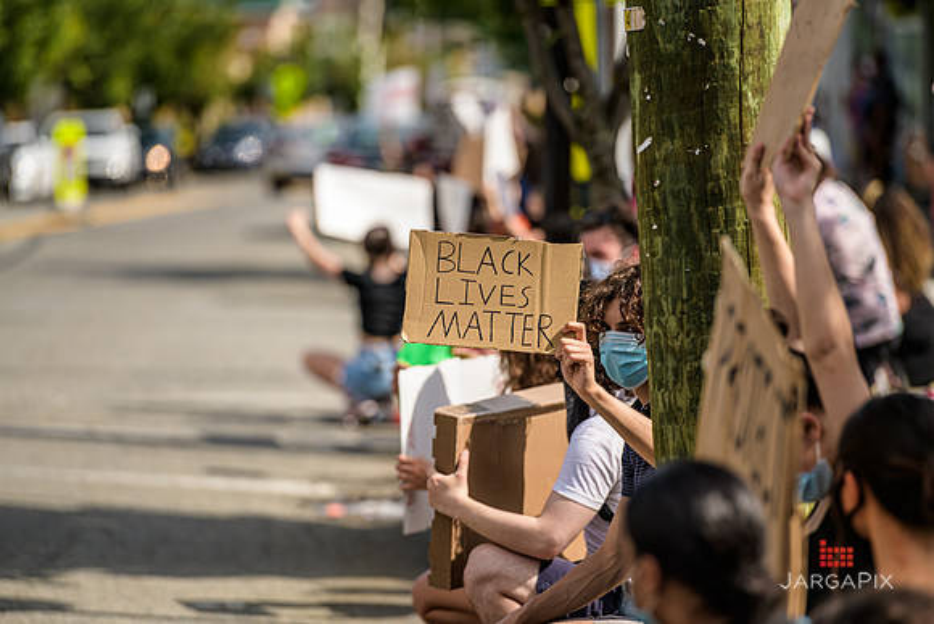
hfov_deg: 10.3
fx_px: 5190
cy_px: 312
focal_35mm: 200
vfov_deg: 6.9
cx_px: 467
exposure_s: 1/3200
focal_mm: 200
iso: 200
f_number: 4
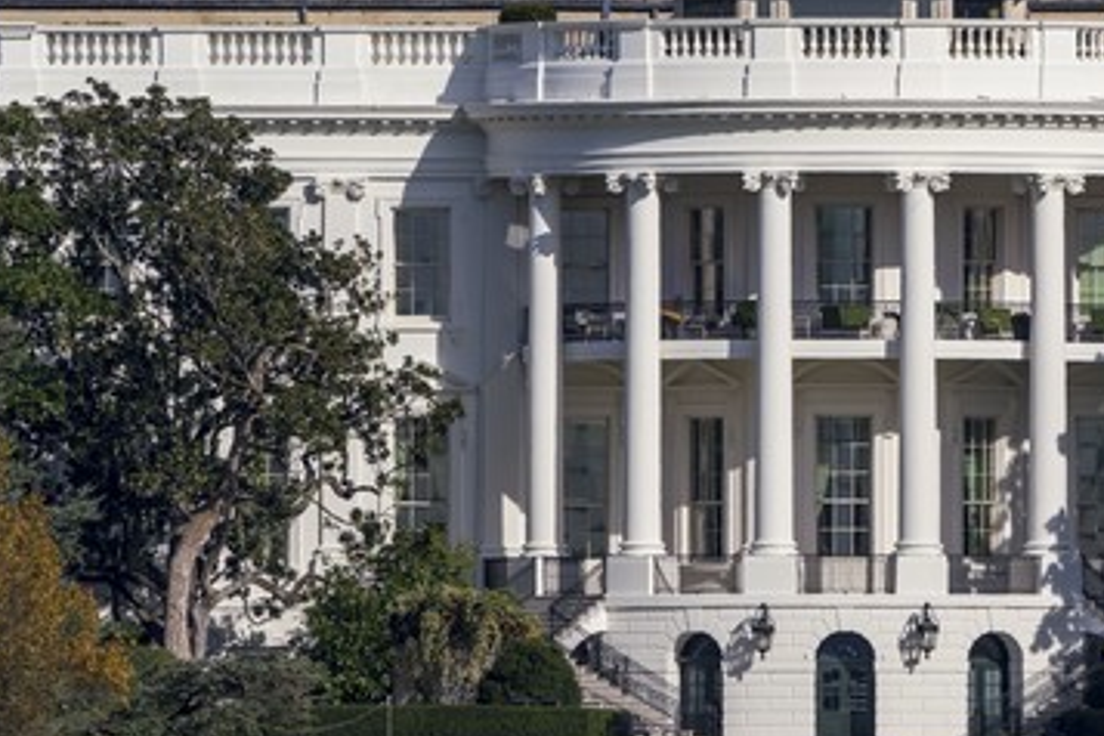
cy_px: 94
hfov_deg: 1.9
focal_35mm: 1093
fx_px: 33516
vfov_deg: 1.3
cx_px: 915
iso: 200
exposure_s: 1/1000
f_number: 8
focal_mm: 600
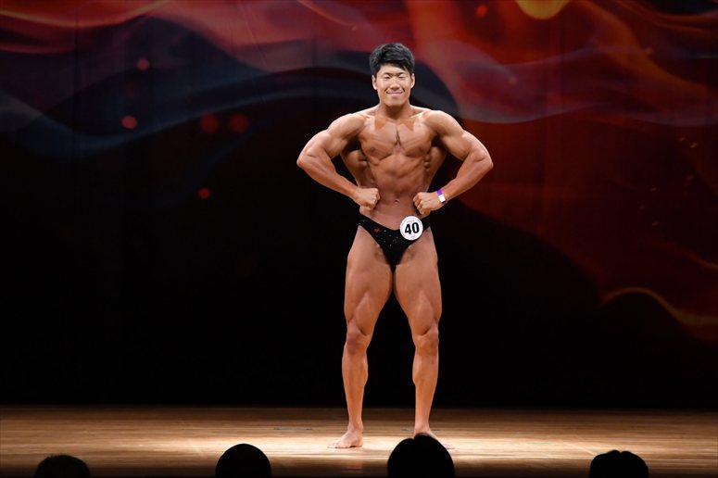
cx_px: 359
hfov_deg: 9.2
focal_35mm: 225
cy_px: 239
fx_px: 4485
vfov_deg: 6.1
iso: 4000
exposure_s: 1/400
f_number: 5.6
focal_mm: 150
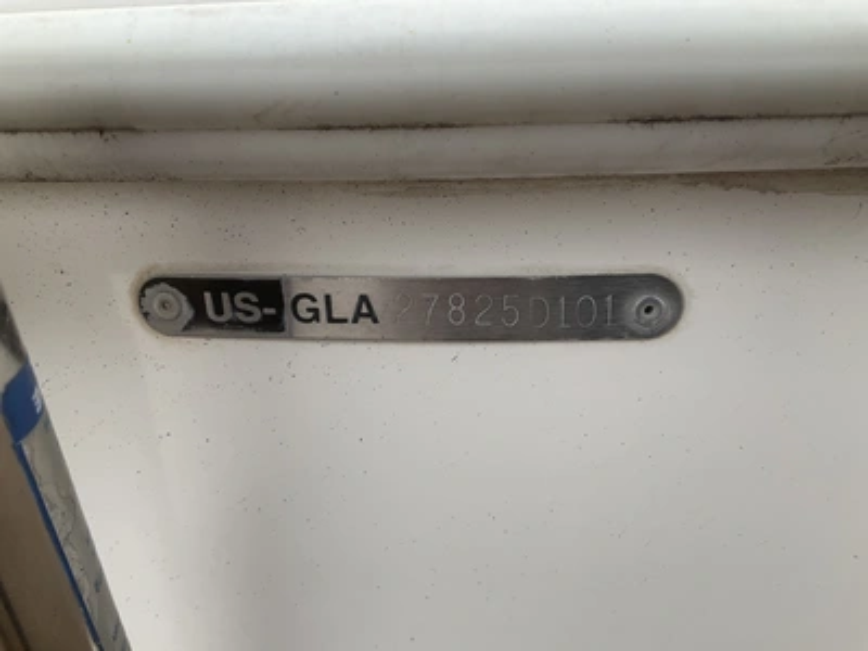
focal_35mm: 29
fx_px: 727
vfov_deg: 48.2
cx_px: 434
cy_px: 326
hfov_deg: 61.7
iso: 25
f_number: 1.8
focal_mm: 3
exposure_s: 1/855
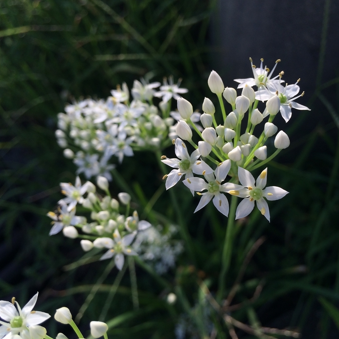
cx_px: 184
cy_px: 173
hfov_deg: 47.2
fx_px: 388
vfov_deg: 47.2
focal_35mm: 35
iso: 32
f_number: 2.2
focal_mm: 4.15
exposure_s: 1/805
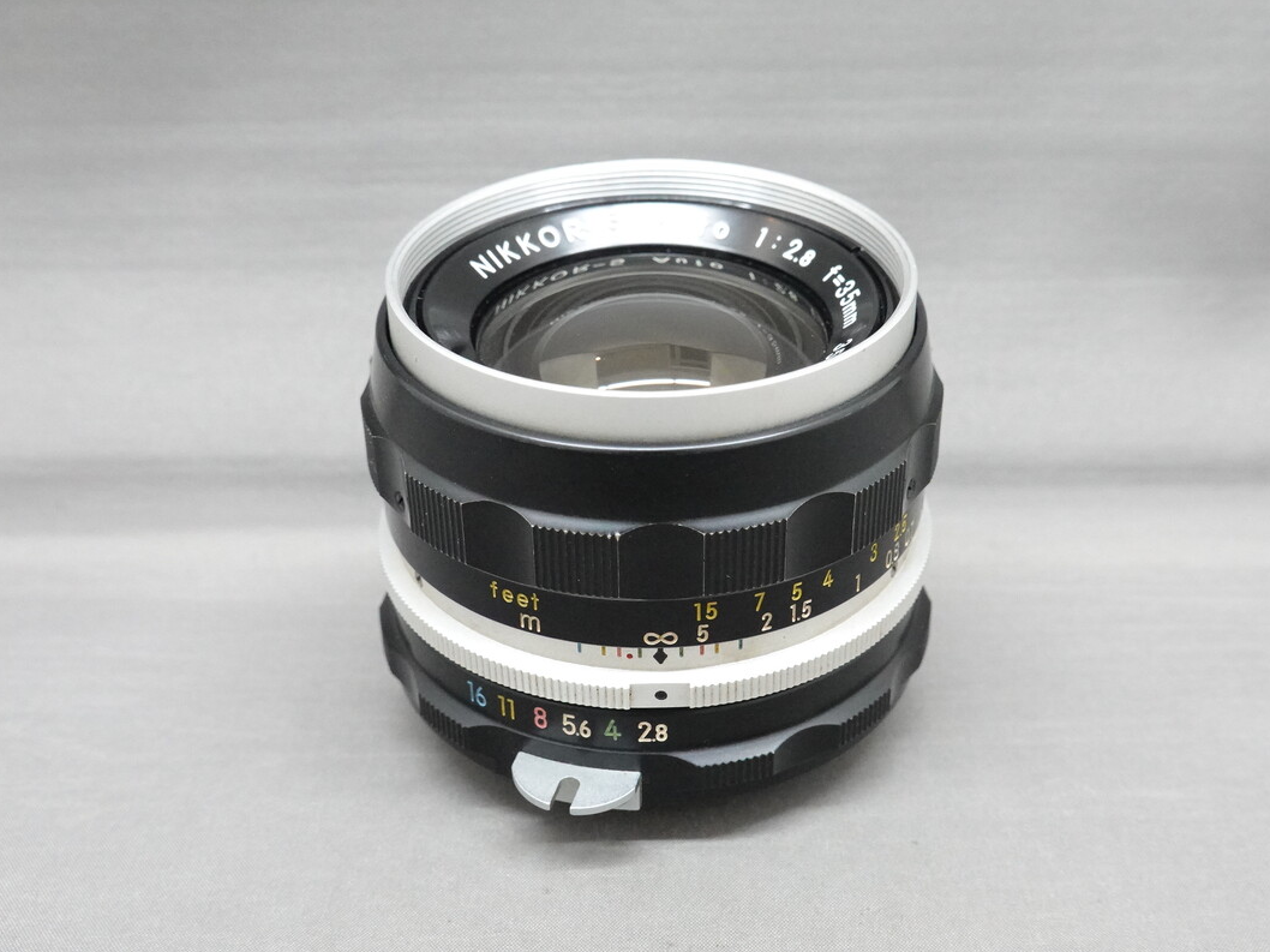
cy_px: 477
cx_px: 706
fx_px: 1761
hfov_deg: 39.6
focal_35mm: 48
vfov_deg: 30.3
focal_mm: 16.21
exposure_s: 1/50
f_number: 5.6
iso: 3200
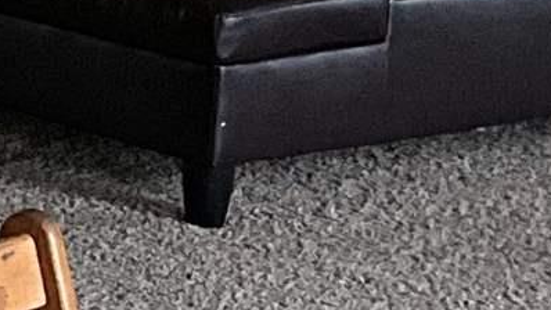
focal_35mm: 244
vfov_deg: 5.0
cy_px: -21
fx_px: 3565
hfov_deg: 7.7
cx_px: -1070
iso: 80
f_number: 1.8
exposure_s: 1/60
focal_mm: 3
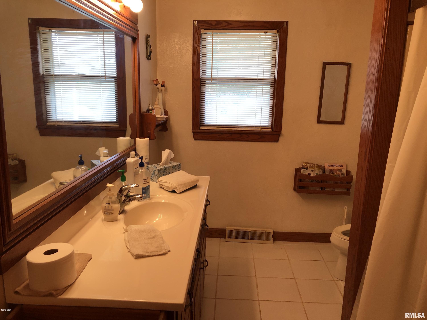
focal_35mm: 28
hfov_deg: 63.4
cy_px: 160
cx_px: 214
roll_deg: -2.1
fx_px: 345
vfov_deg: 49.7
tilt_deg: -12.6
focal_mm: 3.99
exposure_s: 1/30
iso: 40
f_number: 1.8
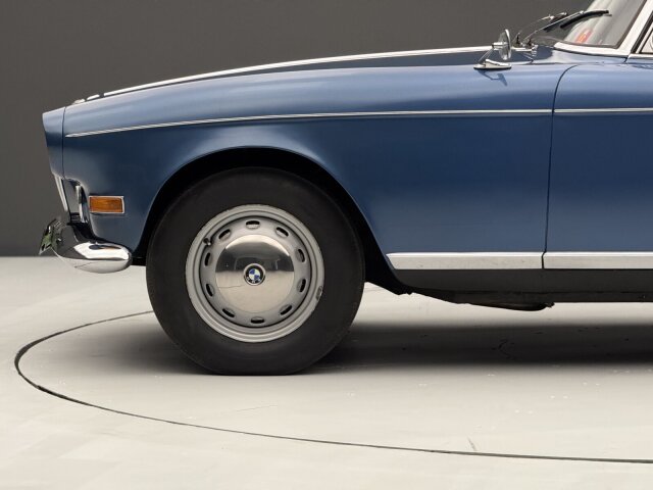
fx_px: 2264
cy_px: 245
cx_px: 326
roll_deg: +0.6
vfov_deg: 12.3
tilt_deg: -4.7
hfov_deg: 16.4
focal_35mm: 120
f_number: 2.8
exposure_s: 1/60
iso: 400
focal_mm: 15.66
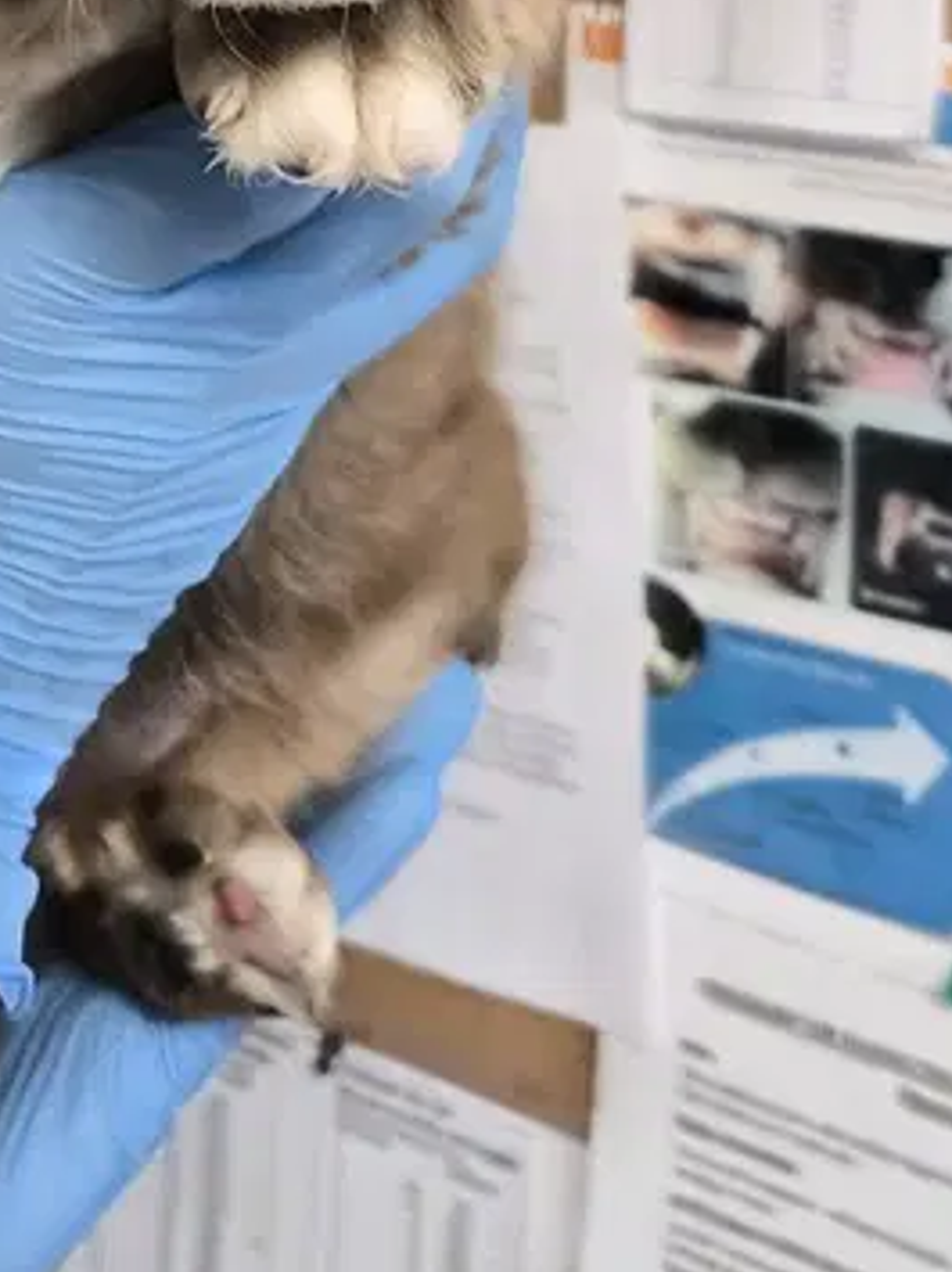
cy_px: -431
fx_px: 2386
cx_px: 237
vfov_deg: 25.3
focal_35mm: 65
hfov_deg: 22.4
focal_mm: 5.4
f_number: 1.8
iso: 400
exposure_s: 1/120
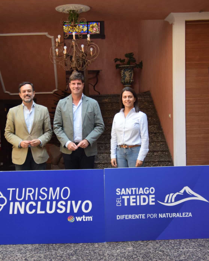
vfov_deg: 36.7
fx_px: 394
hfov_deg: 29.6
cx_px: 86
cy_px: 130
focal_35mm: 51
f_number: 3.5
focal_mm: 24
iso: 1250
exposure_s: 1/200
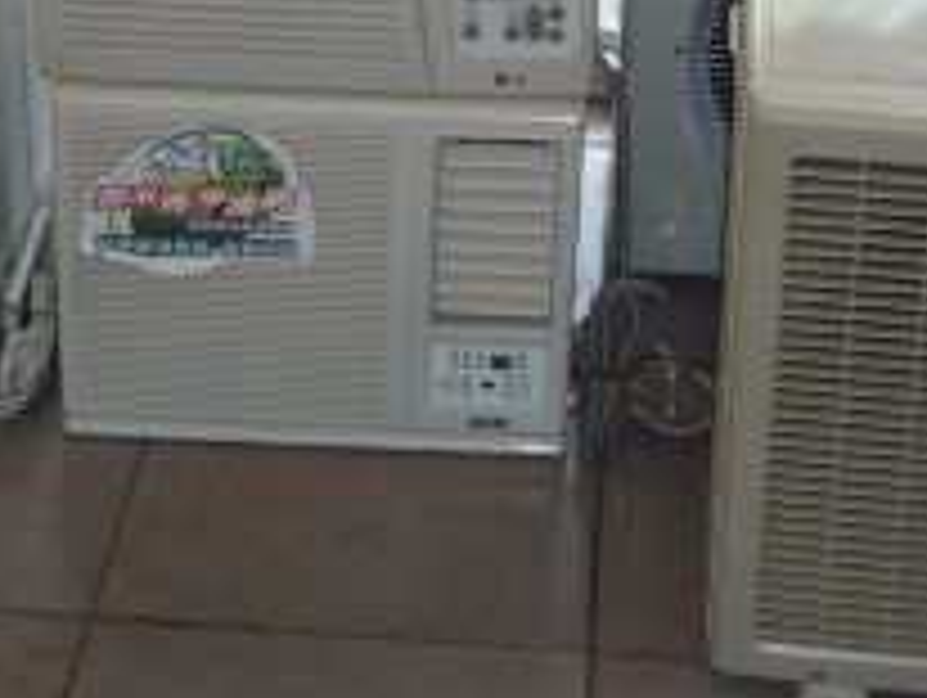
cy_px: -153
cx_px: 459
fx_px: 2493
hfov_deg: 21.1
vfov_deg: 15.3
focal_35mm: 93
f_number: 3.3
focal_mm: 5.2
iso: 100
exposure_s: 1/60
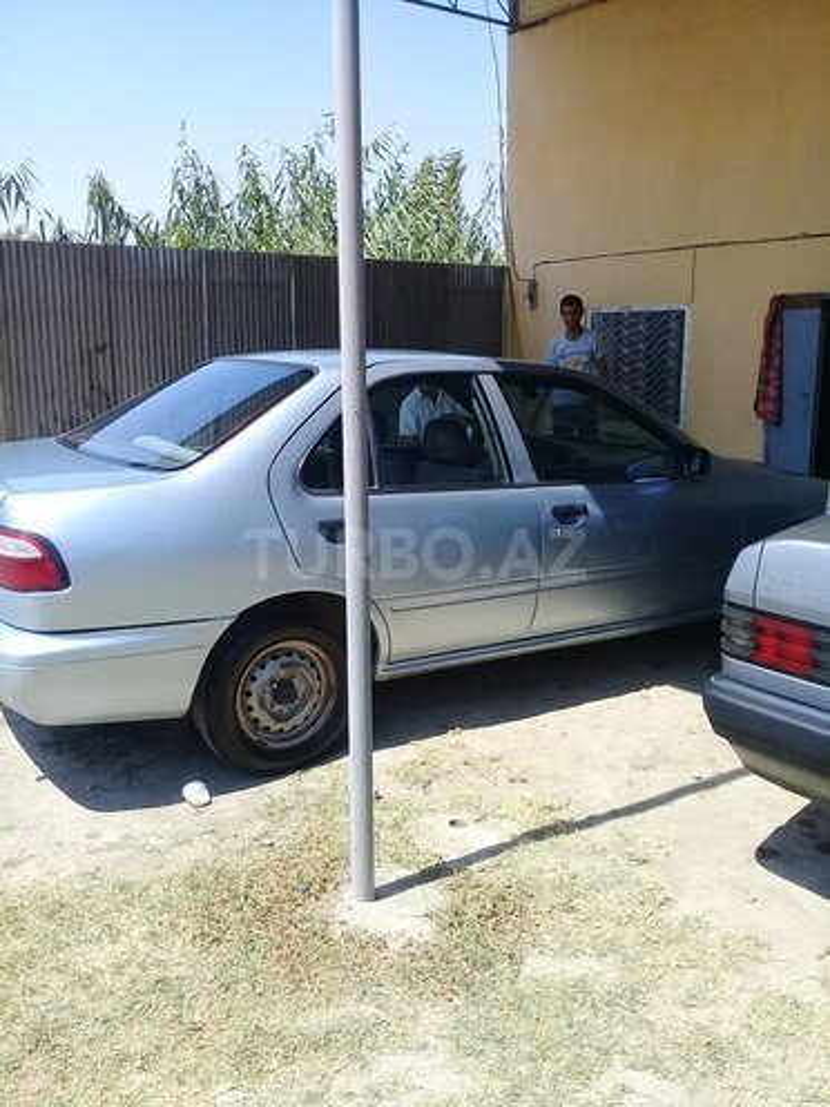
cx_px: 415
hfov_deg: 45.4
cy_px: 554
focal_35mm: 31
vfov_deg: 58.4
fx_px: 991
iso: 50
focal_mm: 3.3
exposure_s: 1/799
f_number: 2.2
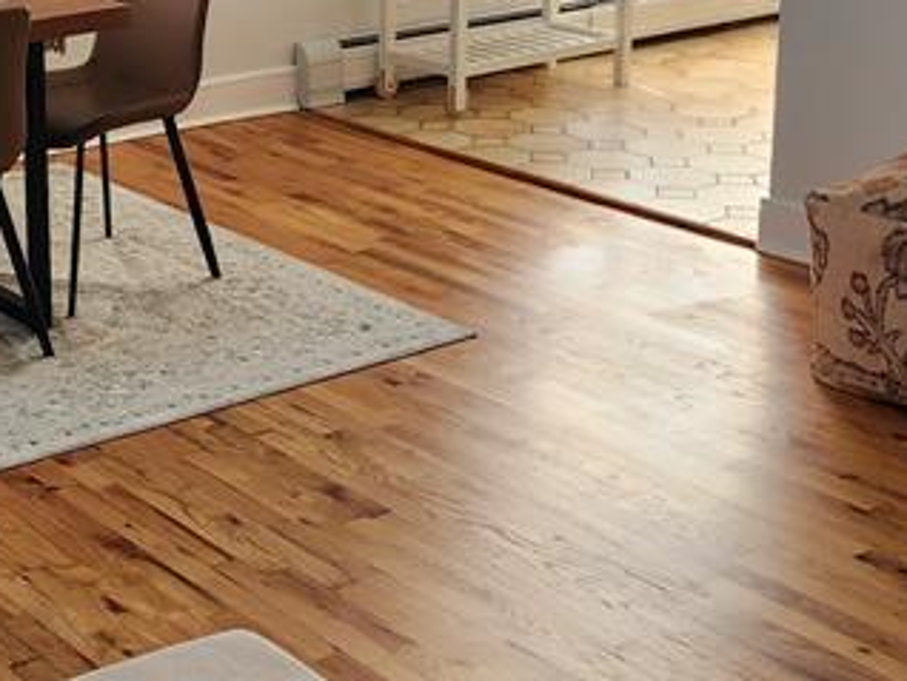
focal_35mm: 74
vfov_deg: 19.7
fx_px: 1940
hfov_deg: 25.6
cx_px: 123
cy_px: 134
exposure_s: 1/120
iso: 200
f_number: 1.8
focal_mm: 5.54
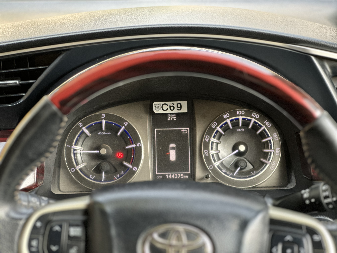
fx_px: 750
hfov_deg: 25.3
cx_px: 168
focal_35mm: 77
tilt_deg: -24.4
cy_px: 126
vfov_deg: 19.1
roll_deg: +1.2
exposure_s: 1/67
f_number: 2.8
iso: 250
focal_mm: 9
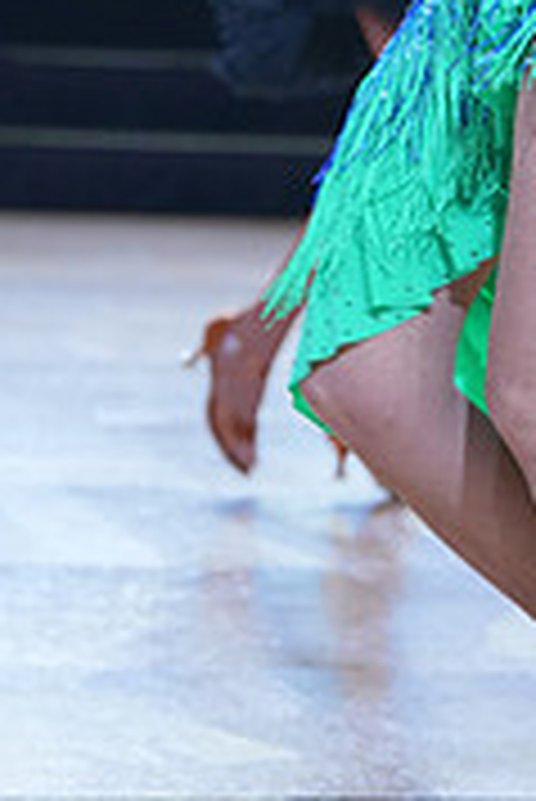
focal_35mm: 325
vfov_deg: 6.3
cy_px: -153
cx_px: 579
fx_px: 7244
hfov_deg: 4.2
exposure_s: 1/400
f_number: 4
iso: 800
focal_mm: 100
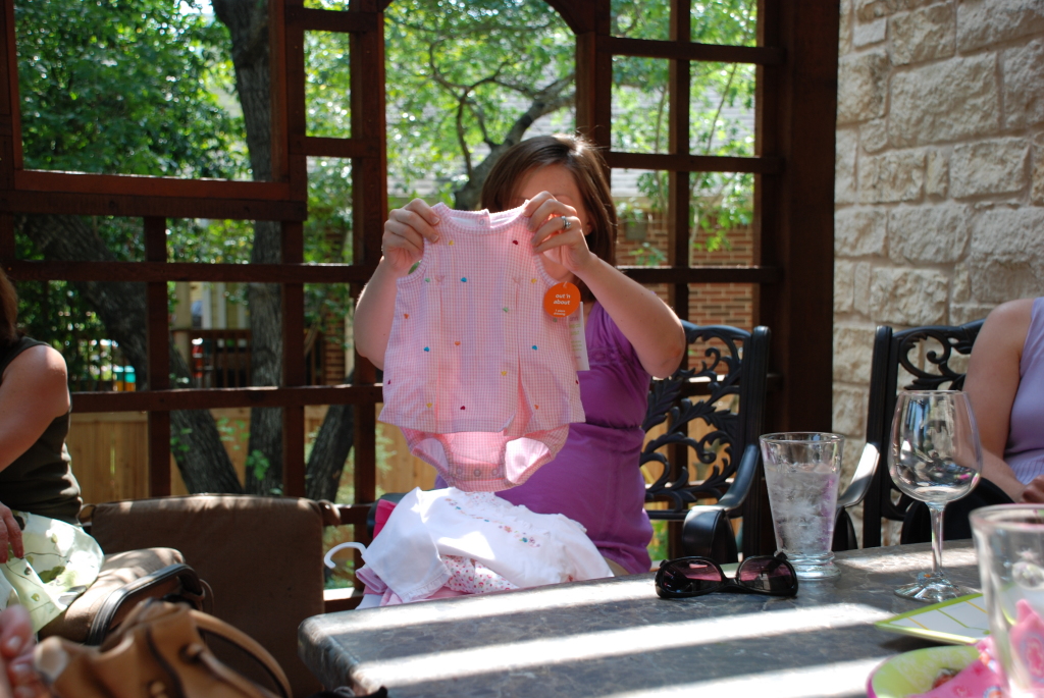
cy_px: 349
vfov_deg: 28.1
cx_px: 522
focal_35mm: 48
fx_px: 1393
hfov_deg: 41.1
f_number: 5
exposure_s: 1/100
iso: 200
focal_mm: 32
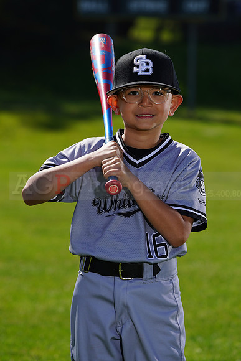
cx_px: 120
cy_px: 180
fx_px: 2248
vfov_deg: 9.2
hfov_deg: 6.1
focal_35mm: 224
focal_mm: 224
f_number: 8
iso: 100
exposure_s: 1/250
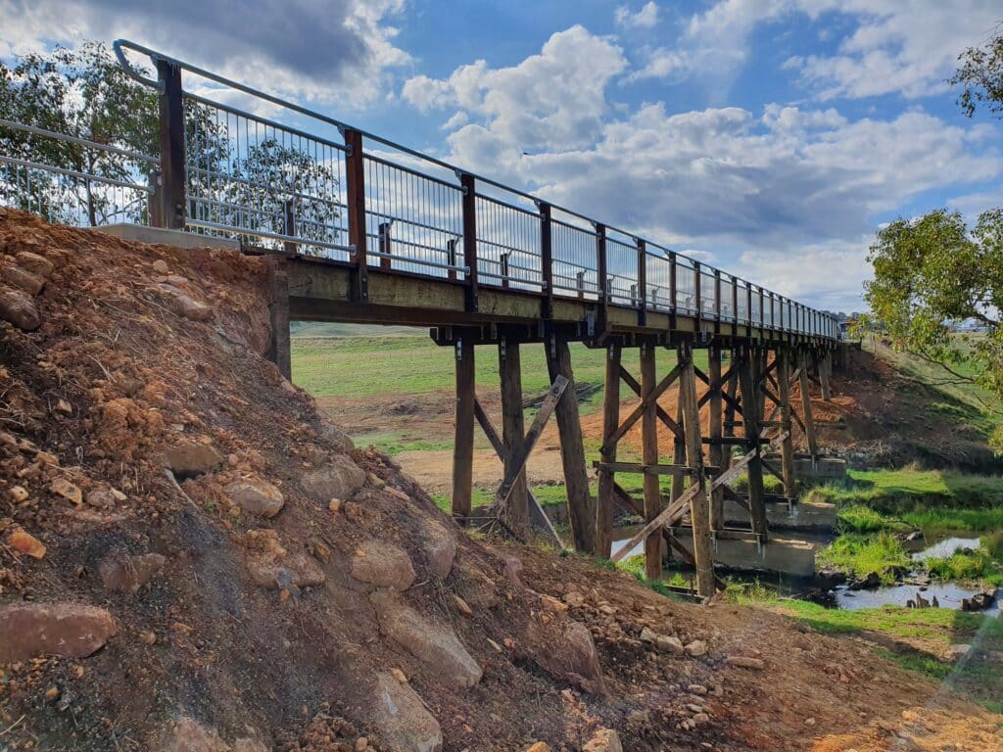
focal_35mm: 26
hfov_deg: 67.3
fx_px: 753
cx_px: 502
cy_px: 376
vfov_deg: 53.1
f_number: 2.4
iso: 50
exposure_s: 1/1832
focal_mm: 4.32
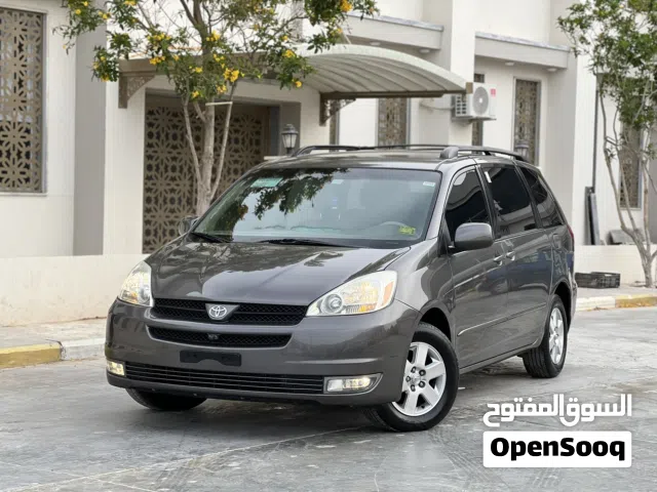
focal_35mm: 77
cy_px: 246
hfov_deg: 25.3
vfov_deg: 19.1
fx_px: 1461
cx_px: 328
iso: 25
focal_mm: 9
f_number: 2.8
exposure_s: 1/121
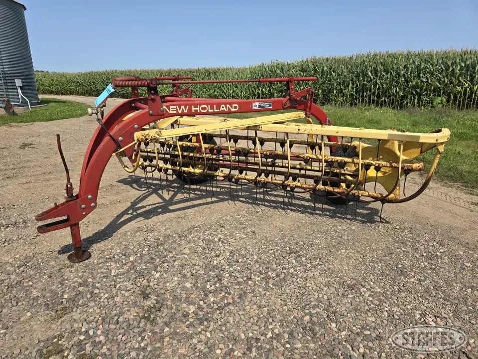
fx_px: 318
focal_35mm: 23
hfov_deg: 73.9
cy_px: 180
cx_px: 239
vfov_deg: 58.9
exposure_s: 1/992
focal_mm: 6.3
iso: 12
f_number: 1.7
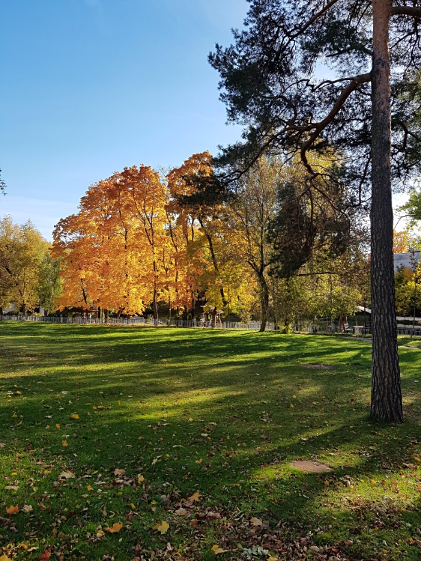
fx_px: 422
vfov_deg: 67.3
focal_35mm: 26
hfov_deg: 53.1
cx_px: 210
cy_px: 280
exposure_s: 1/1216
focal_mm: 4.2
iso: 50
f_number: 1.7
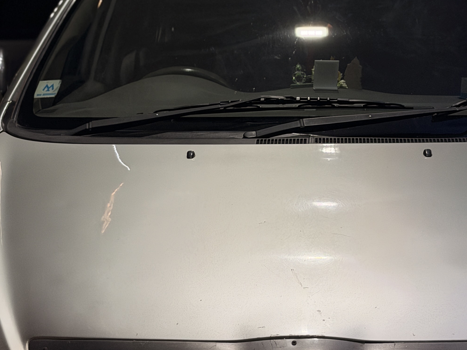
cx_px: 236
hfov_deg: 20.2
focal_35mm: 97
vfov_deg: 15.2
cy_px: 102
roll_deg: -1.3
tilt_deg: -6.4
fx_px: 1309
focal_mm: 6.76
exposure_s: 1/318
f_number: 1.78
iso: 64
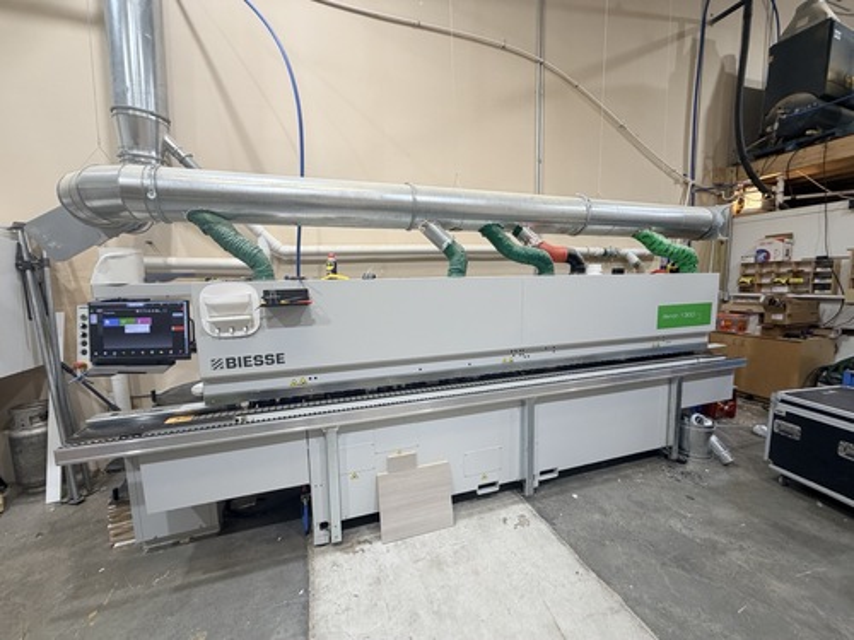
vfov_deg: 85.7
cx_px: 427
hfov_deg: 102.1
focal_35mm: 14
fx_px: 345
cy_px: 320
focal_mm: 2.22
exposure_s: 1/120
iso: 160
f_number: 2.2
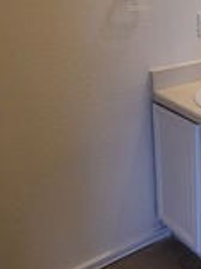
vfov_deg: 33.6
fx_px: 426
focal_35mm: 55
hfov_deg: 25.0
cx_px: 210
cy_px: 43
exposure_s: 1/60
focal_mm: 1.74
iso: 80
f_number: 2.2
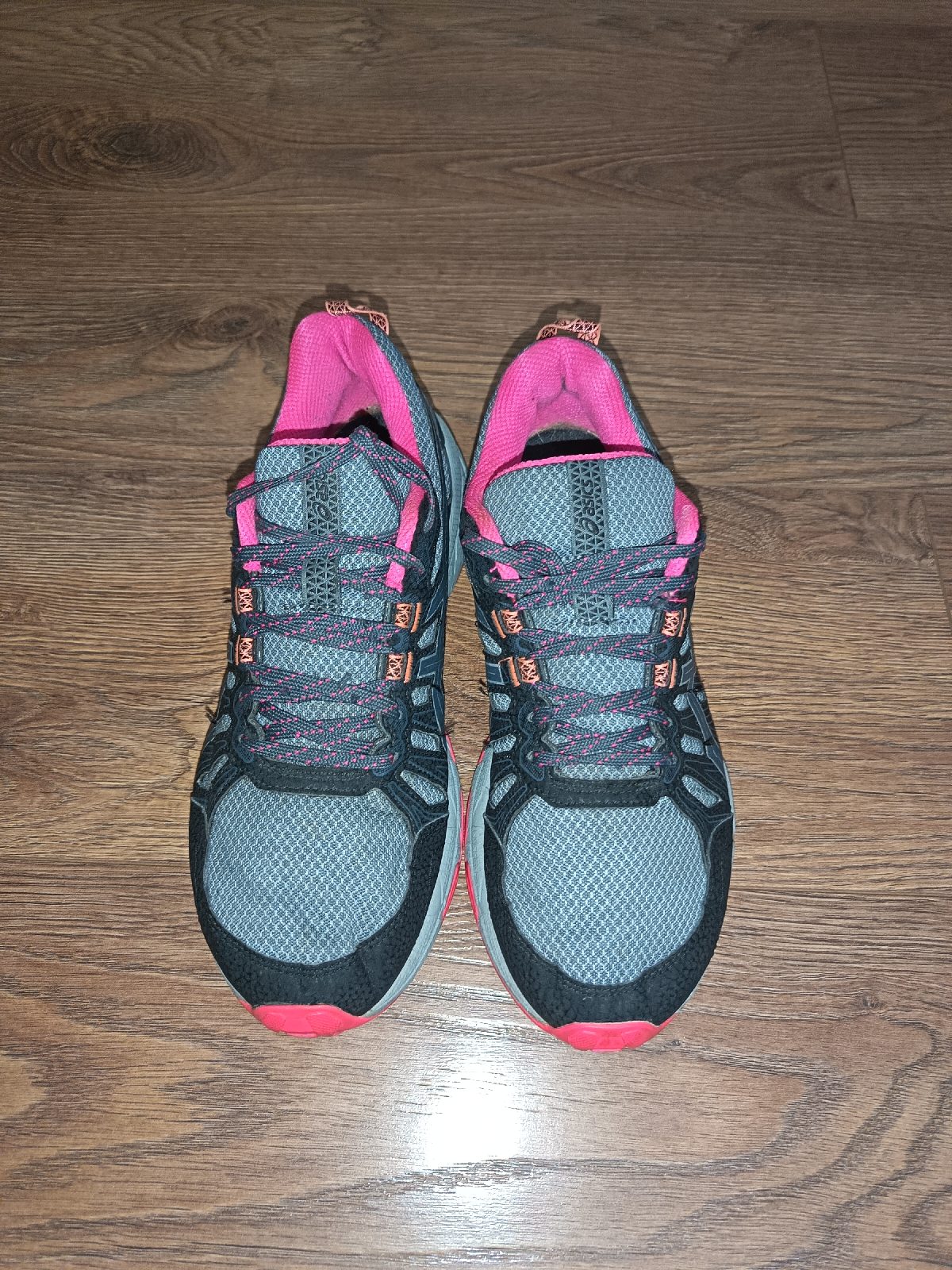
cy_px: 635
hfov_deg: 56.8
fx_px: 880
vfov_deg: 71.6
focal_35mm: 24
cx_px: 476
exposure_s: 1/30
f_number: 1.75
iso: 1582
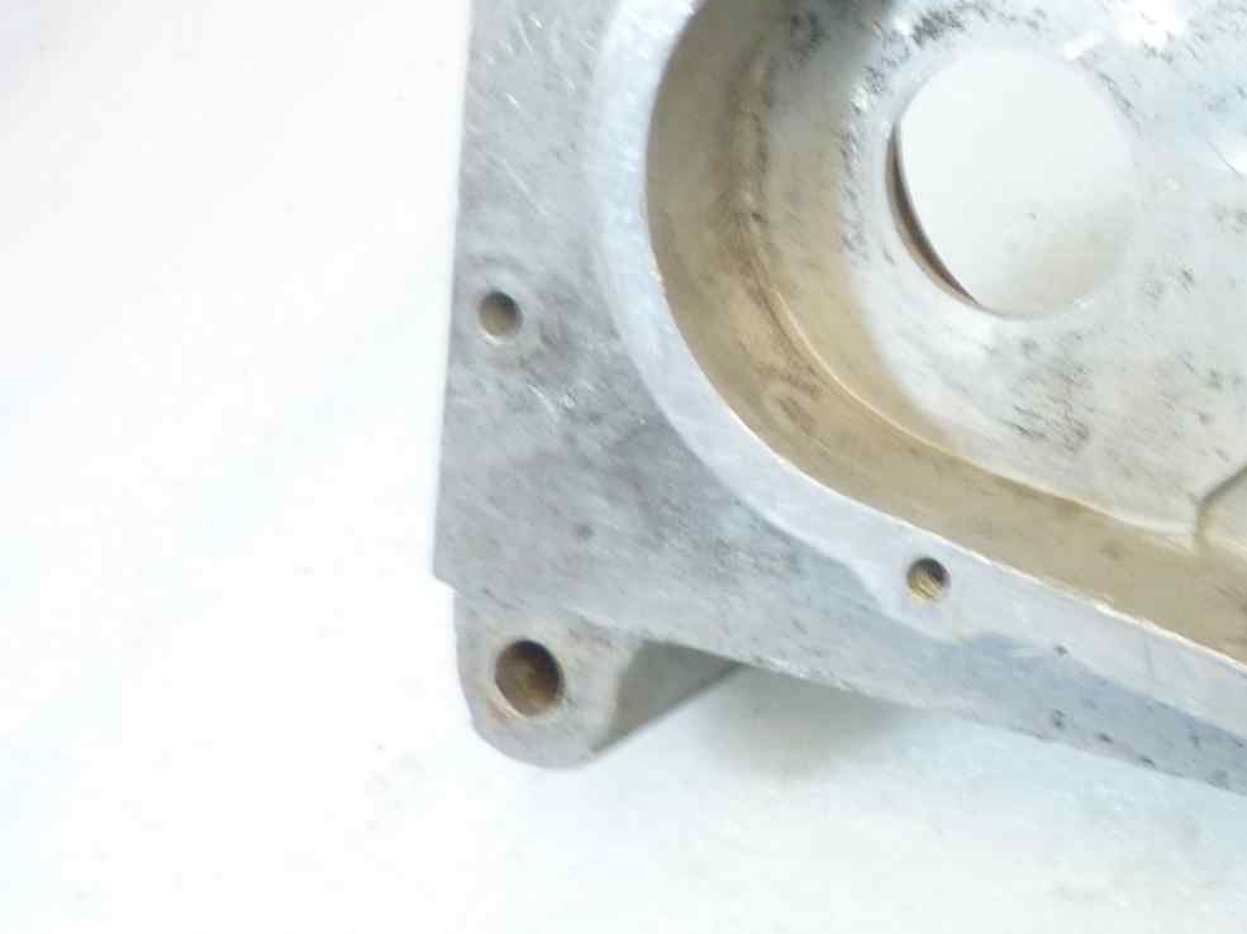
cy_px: 192
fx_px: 2341
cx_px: 1539
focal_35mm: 65
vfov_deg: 22.3
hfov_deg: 26.2
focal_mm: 4.1
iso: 80
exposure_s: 1/15
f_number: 3.3
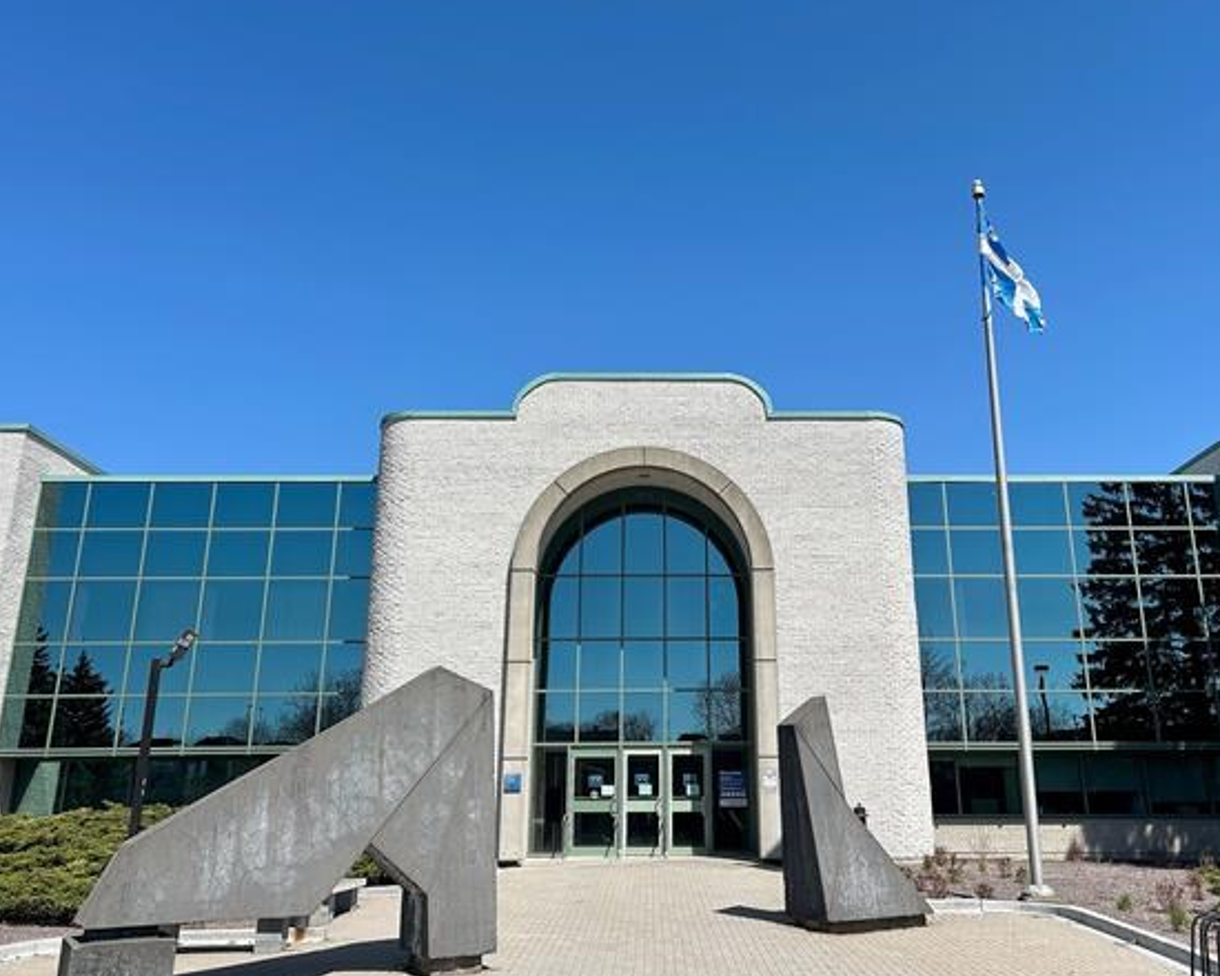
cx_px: 645
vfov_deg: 48.5
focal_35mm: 30
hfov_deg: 58.7
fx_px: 1083
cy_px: 468
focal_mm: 5.7
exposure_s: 1/4831
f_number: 1.5
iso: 50
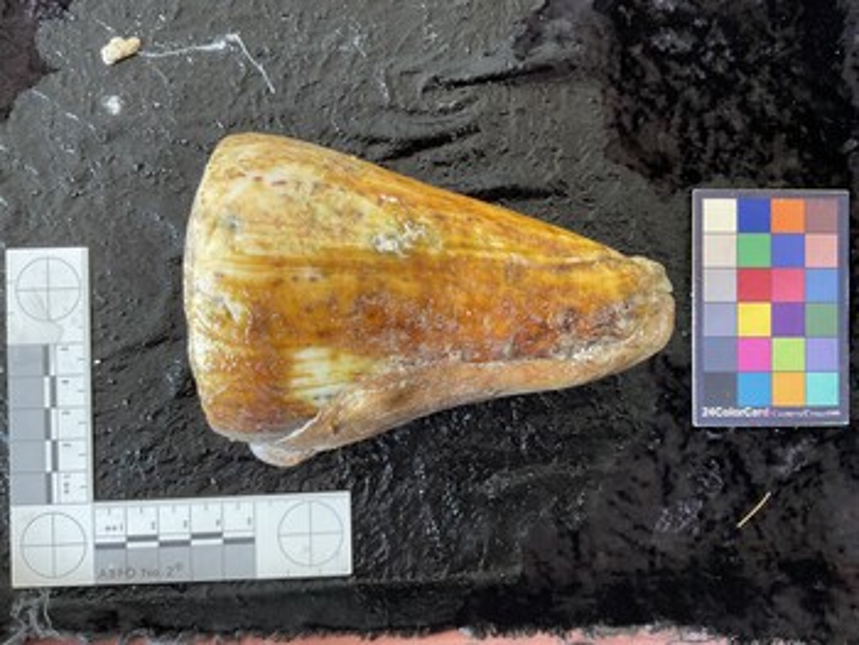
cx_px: 430
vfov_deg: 48.3
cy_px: 322
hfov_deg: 61.6
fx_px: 720
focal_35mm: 29
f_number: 1.8
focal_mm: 3
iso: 125
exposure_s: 1/60
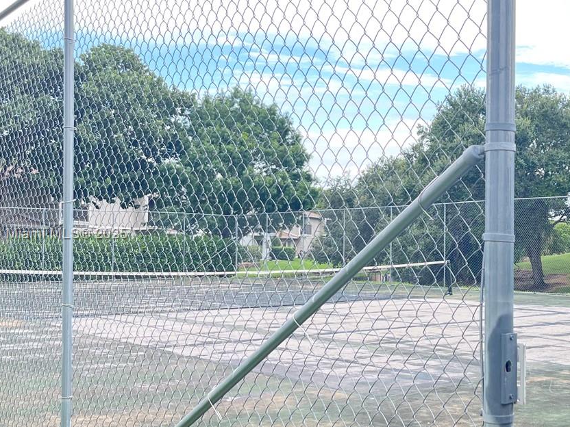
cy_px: 235
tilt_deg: -0.4
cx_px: 456
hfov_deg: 36.9
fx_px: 823
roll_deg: -0.3
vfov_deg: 29.1
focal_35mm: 50
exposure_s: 1/162
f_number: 1.6
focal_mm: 5.1
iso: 50
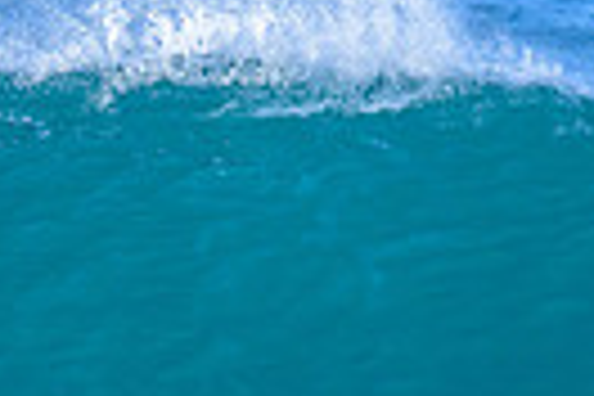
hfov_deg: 0.6
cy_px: 407
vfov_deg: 0.4
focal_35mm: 3518
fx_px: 58042
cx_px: -158
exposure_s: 1/2000
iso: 900
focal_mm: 800
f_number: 6.3
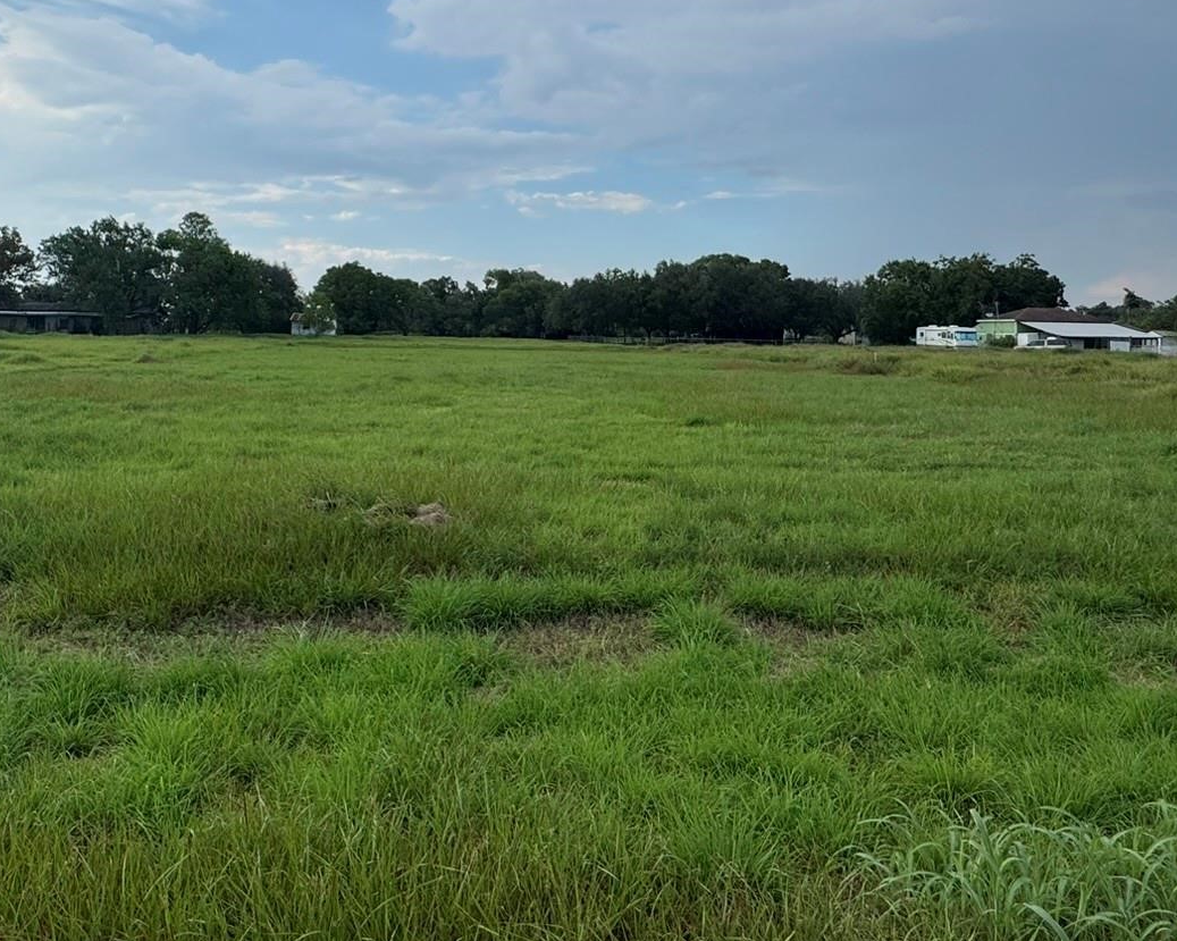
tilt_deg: -0.5
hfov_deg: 63.7
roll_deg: -1.3
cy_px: 327
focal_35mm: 27
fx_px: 940
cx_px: 498
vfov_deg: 52.3
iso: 40
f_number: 2.2
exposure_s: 1/1395
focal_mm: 2.22
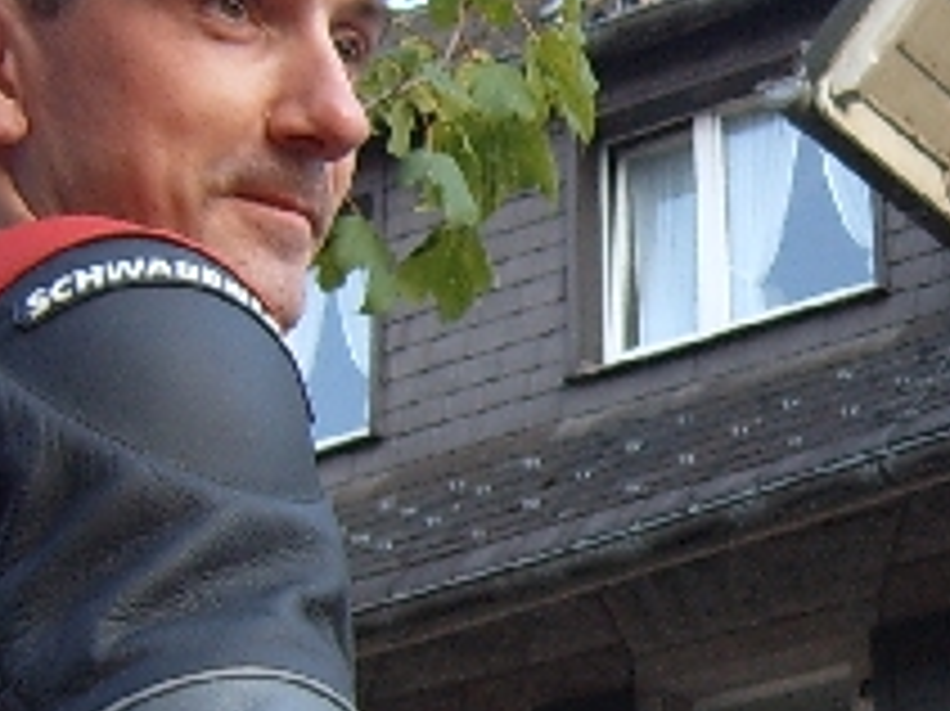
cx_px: 801
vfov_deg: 11.1
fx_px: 3648
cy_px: 626
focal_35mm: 133
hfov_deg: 14.7
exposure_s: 1/125
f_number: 2.8
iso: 50
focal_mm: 5.8
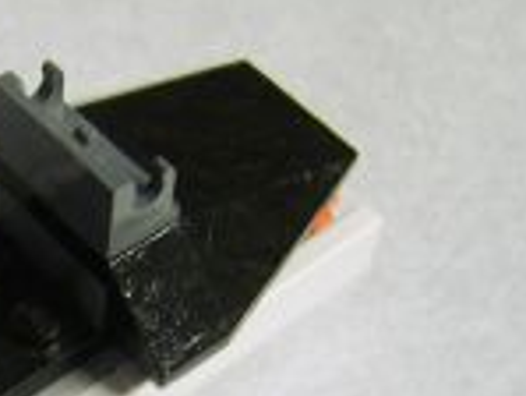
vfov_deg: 18.2
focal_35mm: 80
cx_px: 4
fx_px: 1217
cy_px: 354
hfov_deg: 23.4
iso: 71
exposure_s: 1/6
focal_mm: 8.13
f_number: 2.7
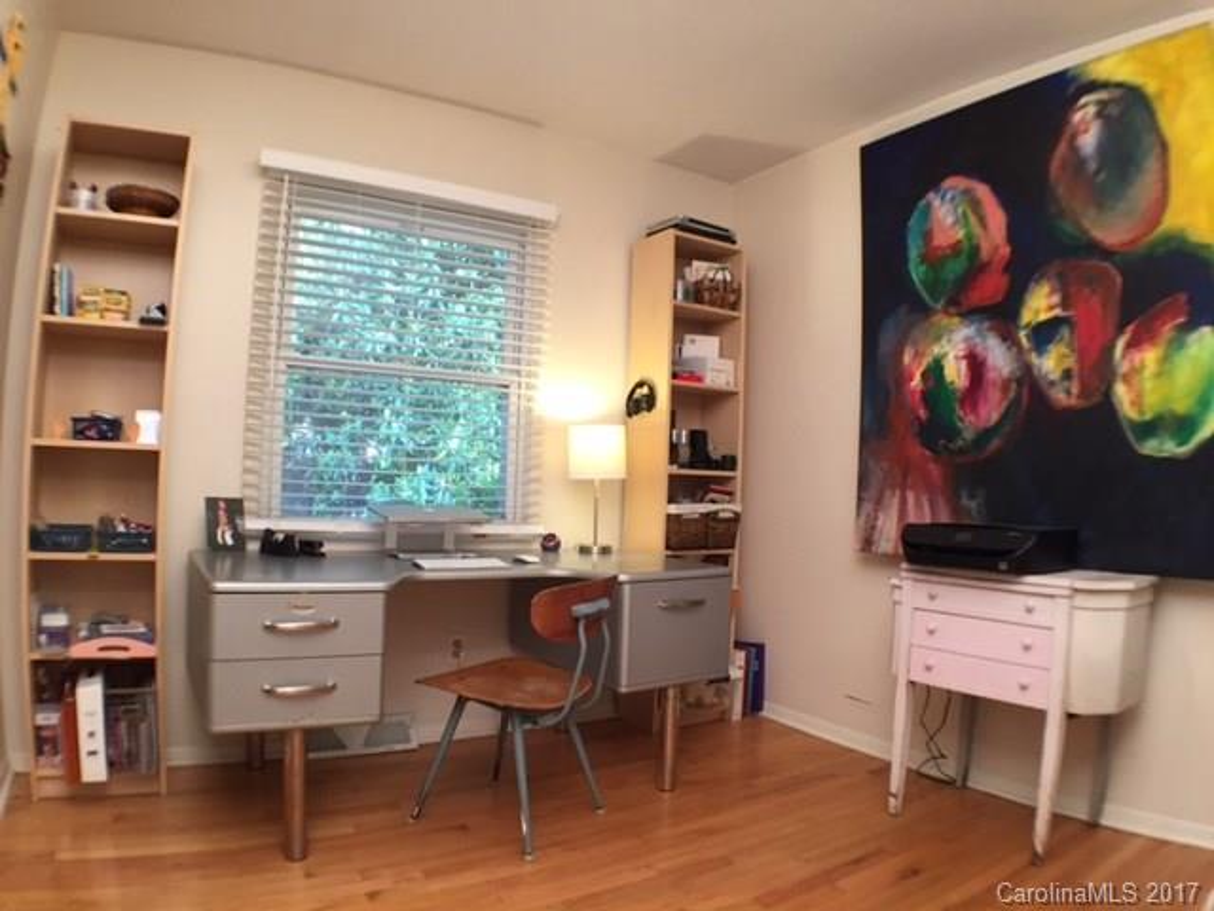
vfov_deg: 48.2
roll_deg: -2.1
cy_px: 456
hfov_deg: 61.7
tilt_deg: +3.1
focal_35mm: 29
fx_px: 1017
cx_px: 607
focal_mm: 4.15
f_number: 2.2
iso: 50
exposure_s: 1/30
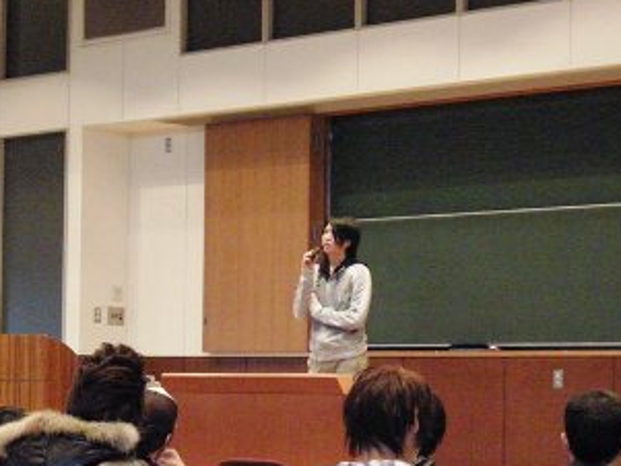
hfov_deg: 17.1
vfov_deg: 12.9
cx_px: 312
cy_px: 307
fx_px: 2064
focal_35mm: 115
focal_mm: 16.3
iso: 1000
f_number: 4.3
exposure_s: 1/60
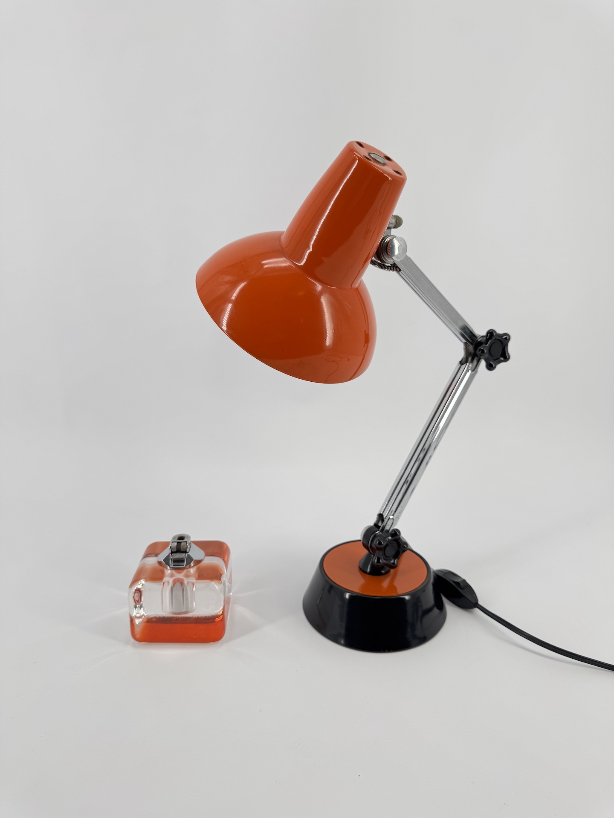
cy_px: 409
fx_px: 568
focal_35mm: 24
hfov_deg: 56.8
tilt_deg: -15.3
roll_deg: -0.8
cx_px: 307
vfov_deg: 71.6
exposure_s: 1/488
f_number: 1.78
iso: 80
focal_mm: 6.76
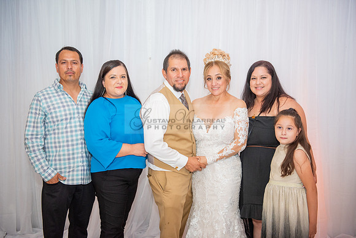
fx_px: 445
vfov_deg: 29.9
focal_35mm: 45
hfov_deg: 43.6
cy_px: 119
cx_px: 178
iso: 1000
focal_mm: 45
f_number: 2.8
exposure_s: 1/160
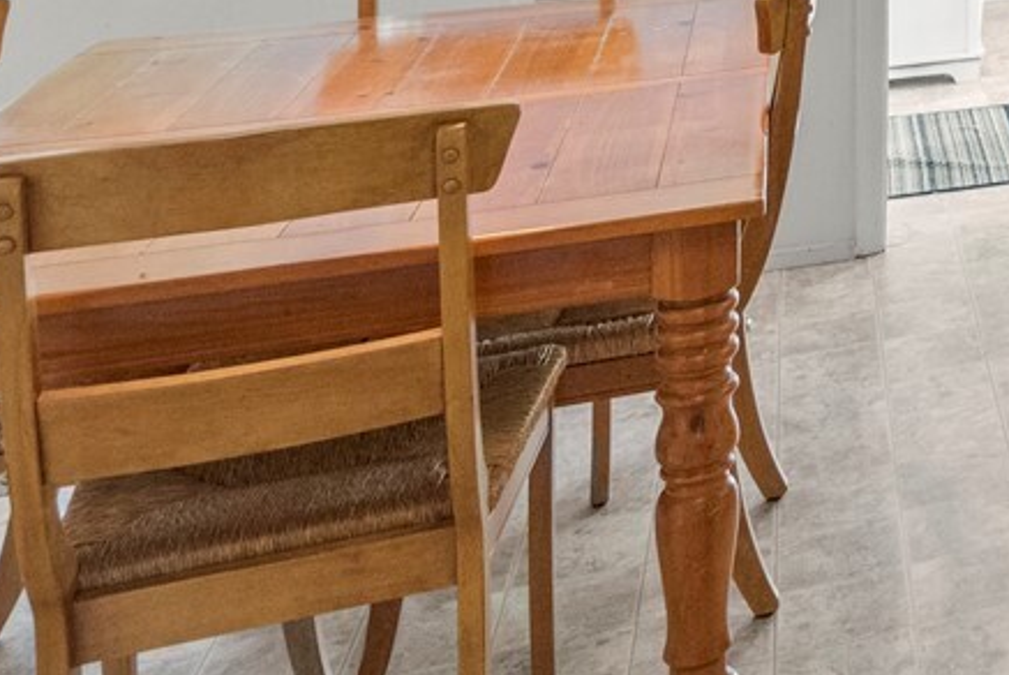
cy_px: -302
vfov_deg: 19.5
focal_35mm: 62
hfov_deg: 24.0
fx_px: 1739
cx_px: 1590
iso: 400
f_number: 9
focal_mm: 16
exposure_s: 1/30
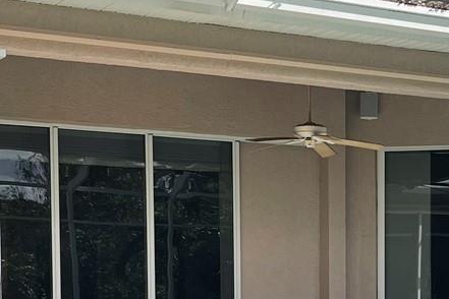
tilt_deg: -3.8
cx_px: 375
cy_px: 348
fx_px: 1222
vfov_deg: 13.6
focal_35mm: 98
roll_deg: -0.3
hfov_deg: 20.5
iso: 50
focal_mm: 5.1
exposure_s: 1/1795
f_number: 1.6
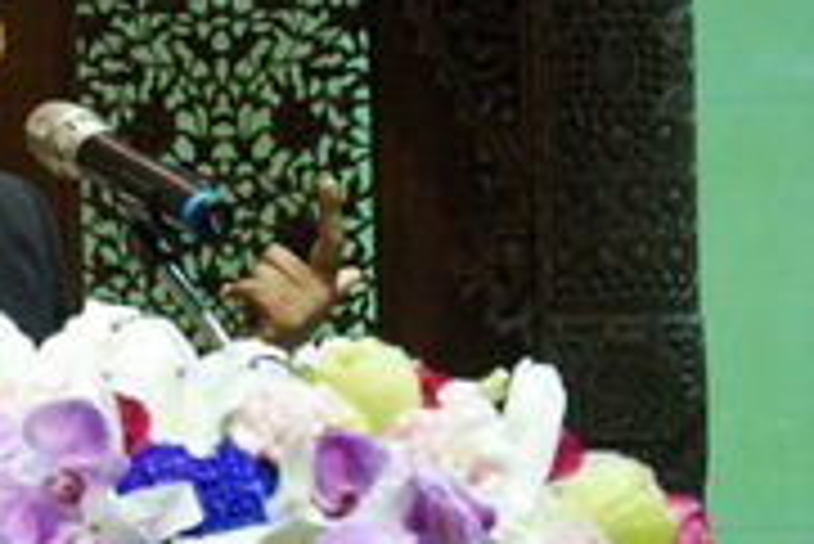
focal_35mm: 298
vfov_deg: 4.6
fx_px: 6743
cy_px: 184
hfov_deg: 6.9
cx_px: -13
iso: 3200
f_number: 5.6
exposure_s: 1/80
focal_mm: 90
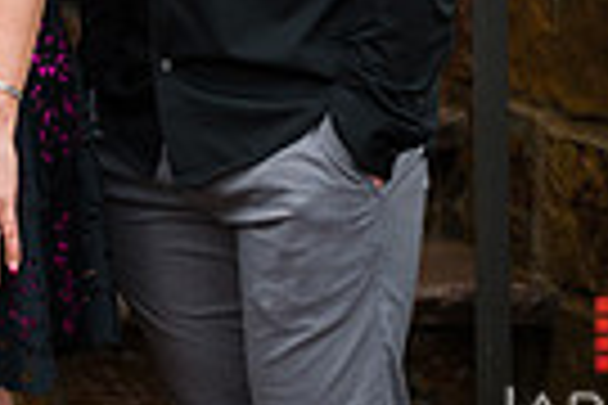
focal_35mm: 232
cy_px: -363
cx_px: -390
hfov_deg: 8.6
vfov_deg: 5.8
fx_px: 3918
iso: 320
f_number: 4
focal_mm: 52
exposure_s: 1/500
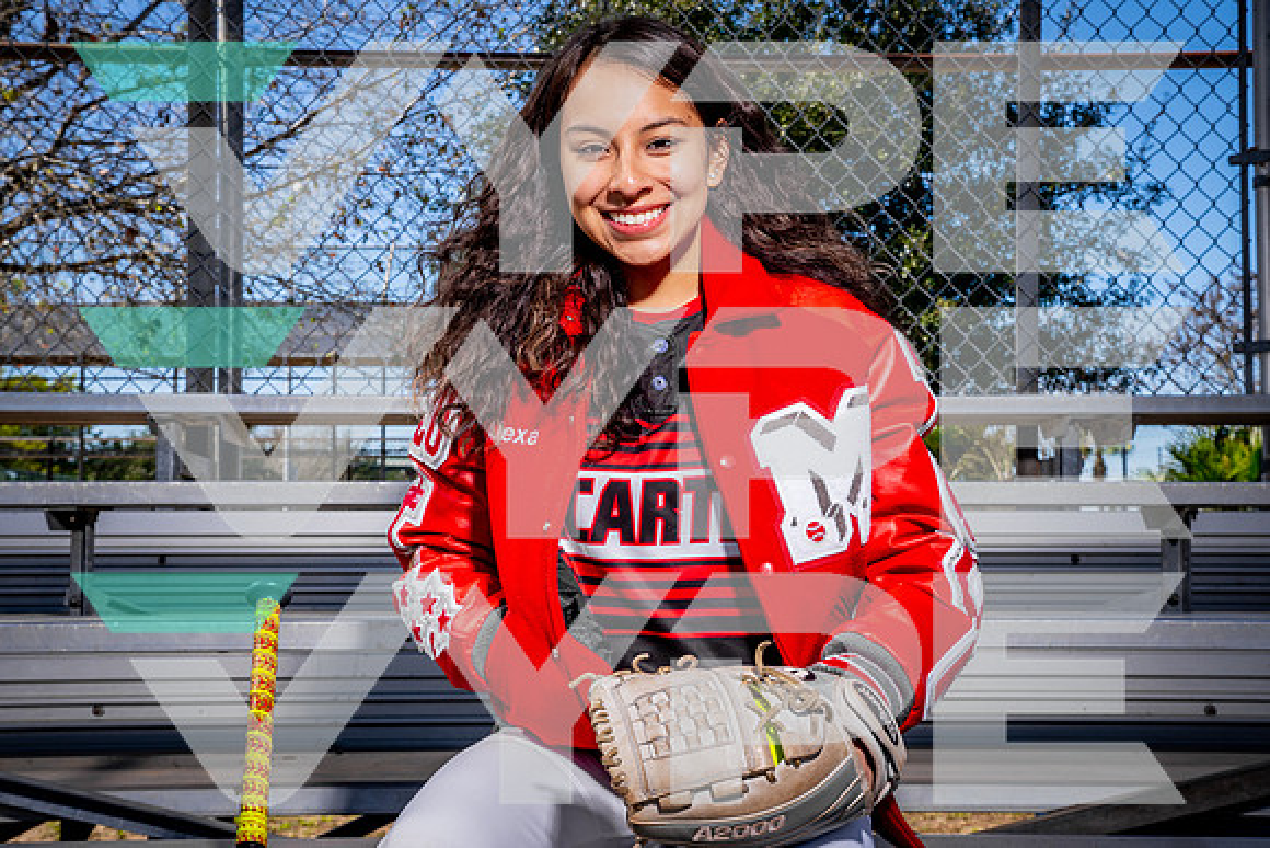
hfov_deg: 42.0
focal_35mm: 47
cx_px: 611
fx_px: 1655
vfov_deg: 28.7
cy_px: 423
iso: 200
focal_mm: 44
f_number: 13
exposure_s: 1/125
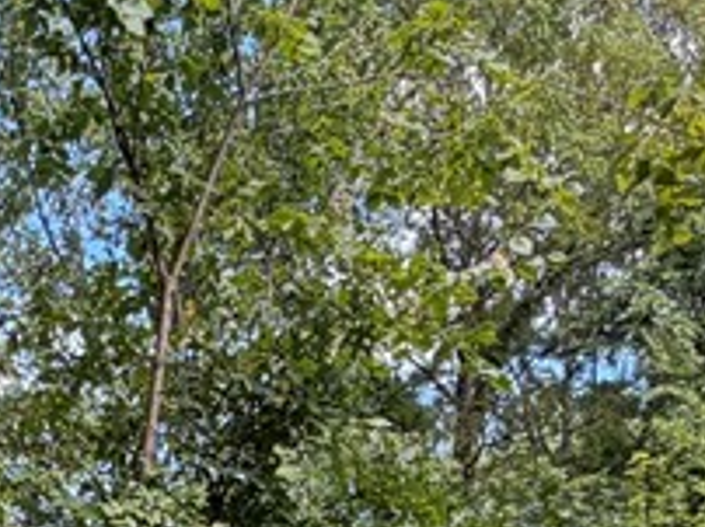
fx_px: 1444
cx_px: -147
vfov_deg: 16.8
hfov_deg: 24.7
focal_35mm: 71
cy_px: 974
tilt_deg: -5.4
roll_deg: -0.3
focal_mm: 2.22
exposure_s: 1/159
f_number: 2.2
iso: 50
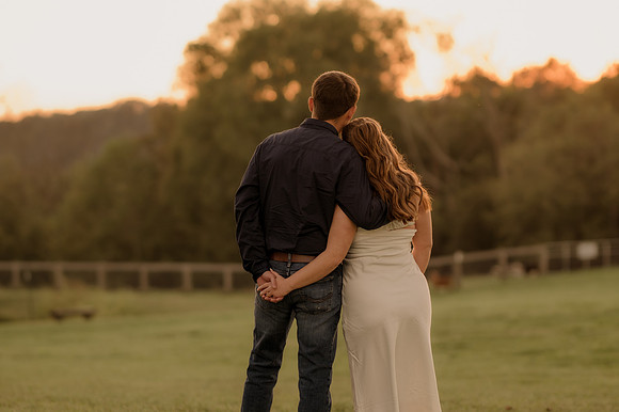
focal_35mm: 127
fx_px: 2182
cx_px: 310
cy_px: 206
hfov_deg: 16.1
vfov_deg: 10.8
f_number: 1.8
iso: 100
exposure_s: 1/125
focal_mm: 85
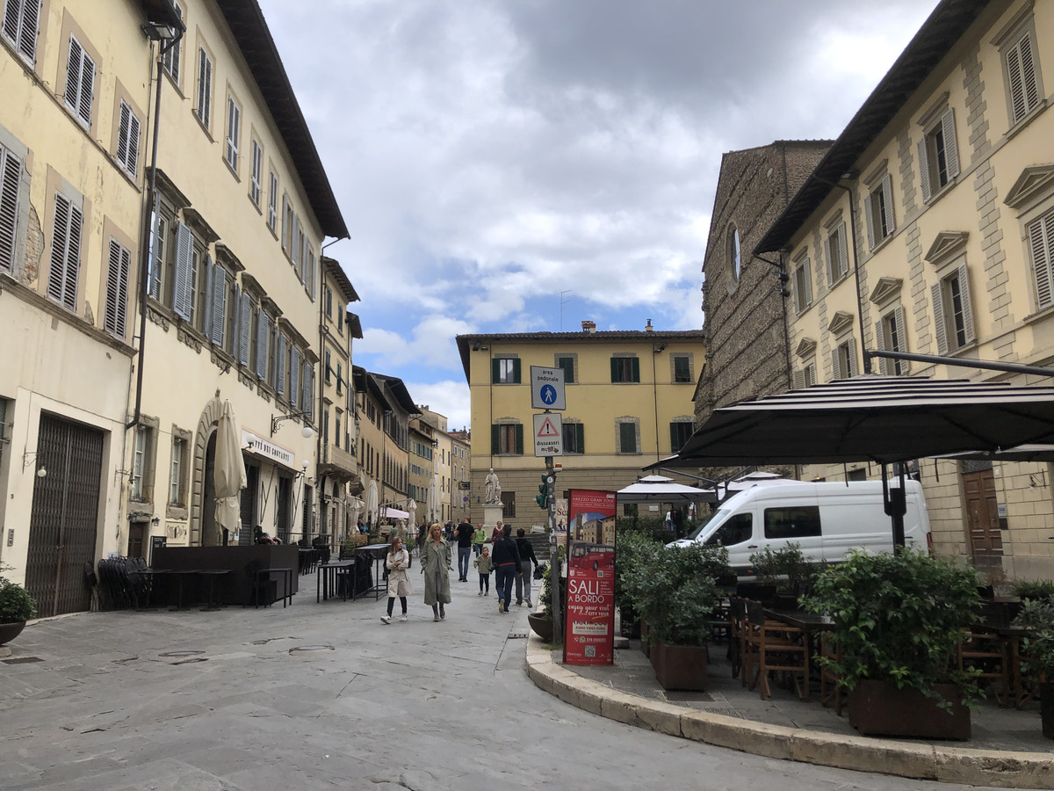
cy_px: 396
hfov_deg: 63.4
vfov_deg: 49.7
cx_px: 527
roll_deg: +2.0
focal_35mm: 28
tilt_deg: +10.3
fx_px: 853
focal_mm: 4
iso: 20
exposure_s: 1/1799
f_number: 1.8
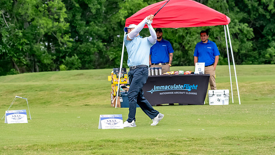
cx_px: 137
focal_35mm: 316
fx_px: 2305
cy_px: 65
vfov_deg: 3.8
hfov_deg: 6.8
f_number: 5.6
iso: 2500
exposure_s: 1/2000
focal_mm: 200
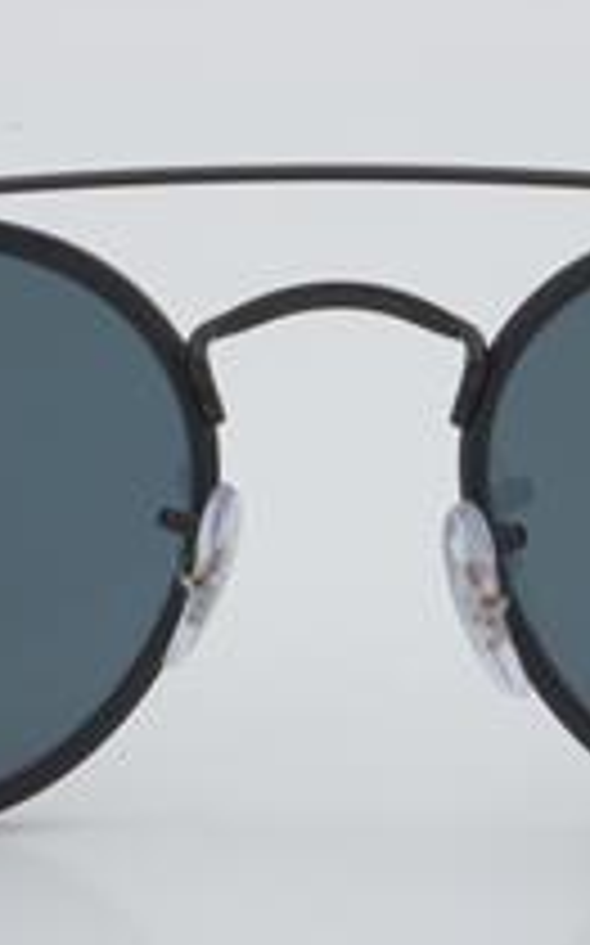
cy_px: 464
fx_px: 4121
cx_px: 347
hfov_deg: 8.2
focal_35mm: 160
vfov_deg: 13.1
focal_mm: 55
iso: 100
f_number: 32
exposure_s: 1/3
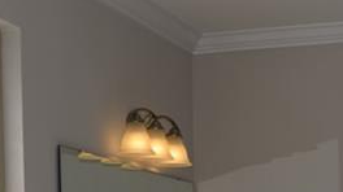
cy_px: 397
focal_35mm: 122
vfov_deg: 9.2
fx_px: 1109
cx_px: 296
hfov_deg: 17.4
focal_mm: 20
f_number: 7.1
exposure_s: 1/200
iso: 100
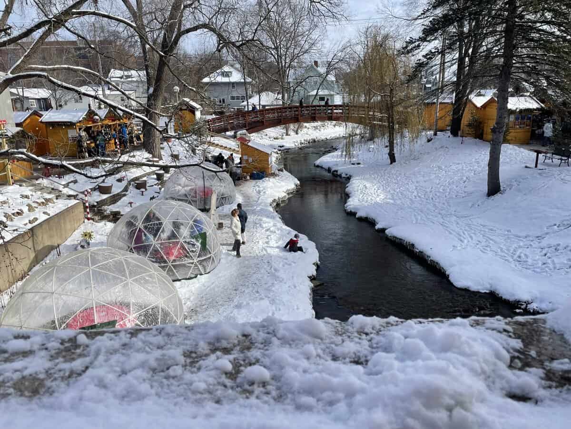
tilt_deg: -15.3
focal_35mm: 26
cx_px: 286
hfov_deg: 67.3
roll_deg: +1.3
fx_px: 429
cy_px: 214
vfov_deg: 53.1
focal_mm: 4.2
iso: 32
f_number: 1.6
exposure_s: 1/3205
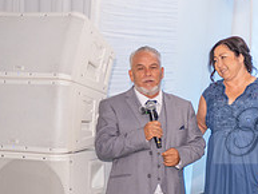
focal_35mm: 101
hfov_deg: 18.2
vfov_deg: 14.6
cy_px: 132
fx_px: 753
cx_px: 330
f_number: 3.2
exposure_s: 1/160
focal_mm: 35
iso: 1000
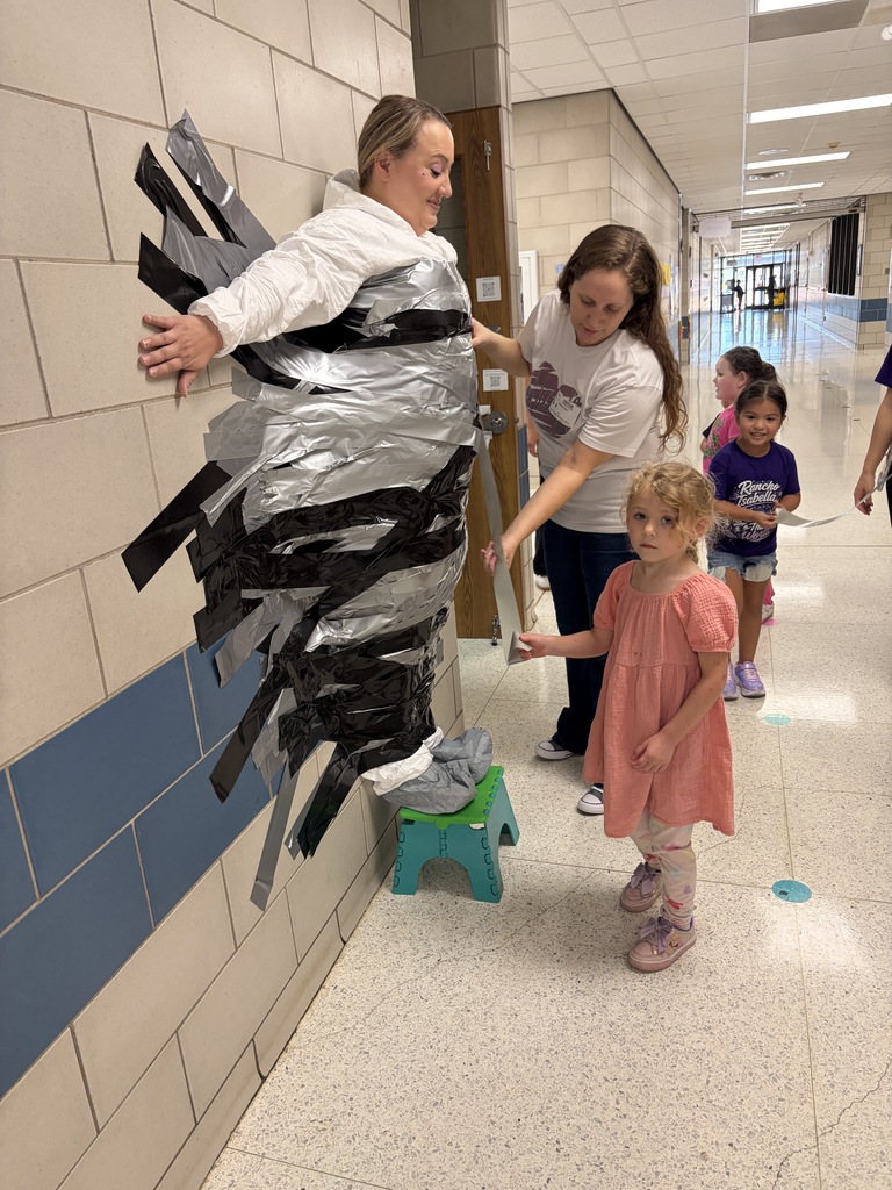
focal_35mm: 26
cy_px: 595
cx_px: 446
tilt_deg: -16.7
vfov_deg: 67.3
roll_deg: +4.6
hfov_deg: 53.1
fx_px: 893
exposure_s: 1/78
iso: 125
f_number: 1.6
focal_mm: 5.96
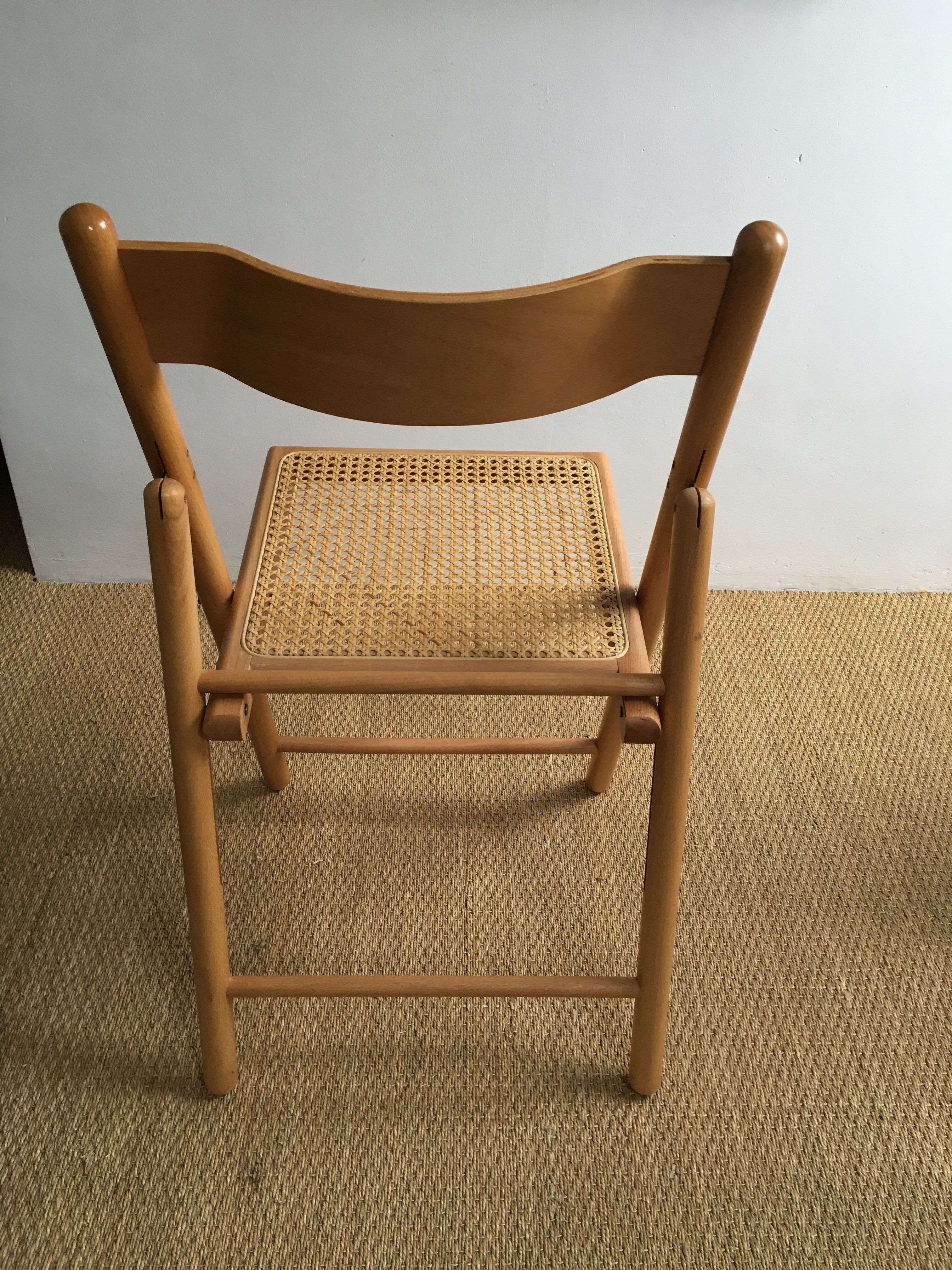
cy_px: 635
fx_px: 1063
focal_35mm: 29
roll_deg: -1.2
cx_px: 476
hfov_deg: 48.2
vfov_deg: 61.7
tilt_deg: -35.4
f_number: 2.2
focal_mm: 4.15
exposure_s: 1/33
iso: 100
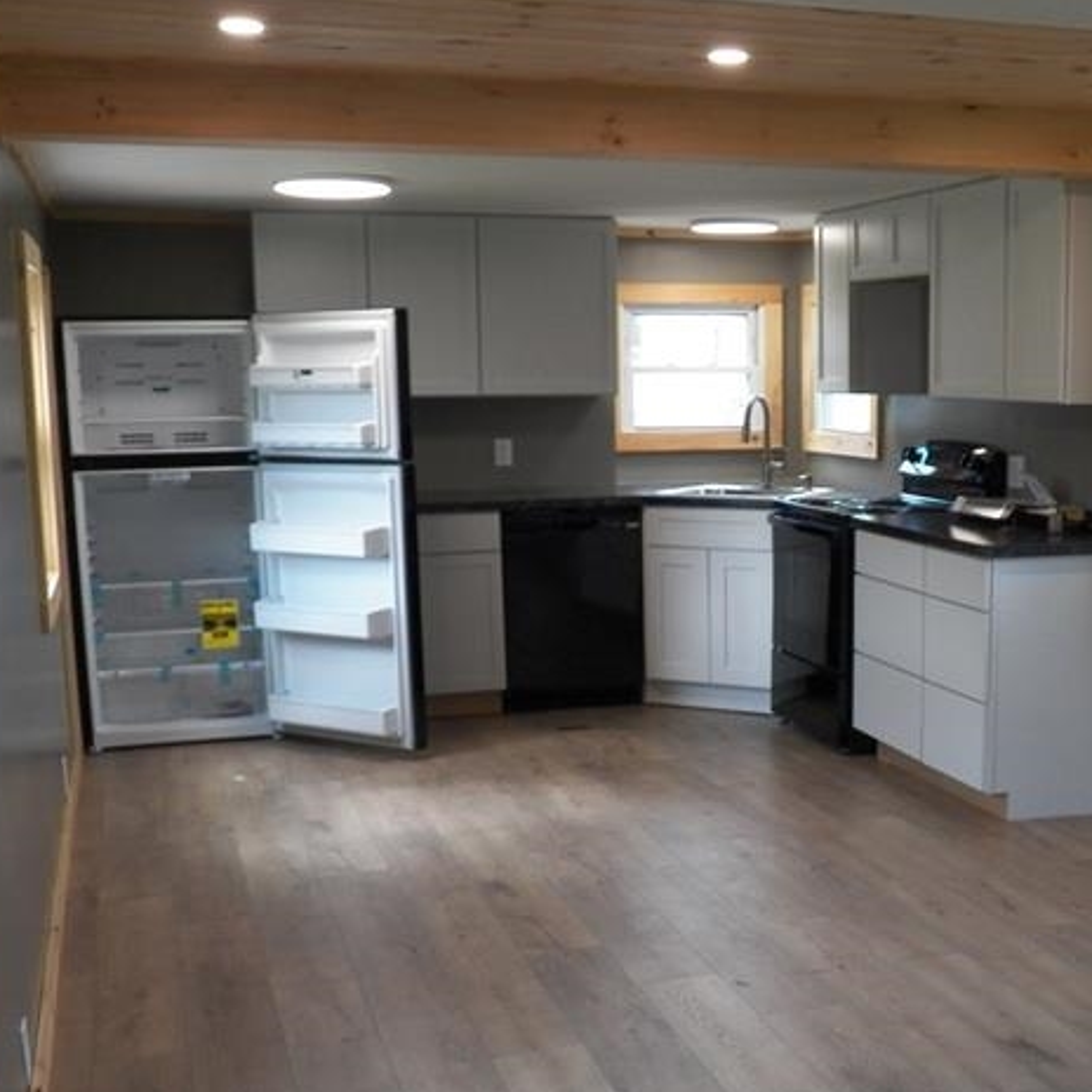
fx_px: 1713
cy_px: 712
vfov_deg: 35.1
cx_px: 835
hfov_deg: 34.5
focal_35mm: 48
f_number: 2.8
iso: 125
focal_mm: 4.9
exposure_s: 1/80
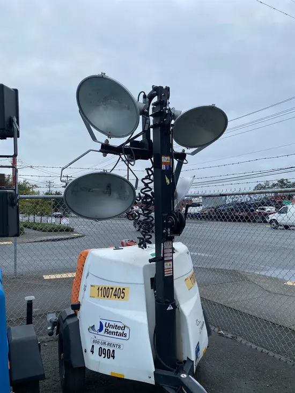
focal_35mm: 26
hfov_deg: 53.1
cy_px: 196
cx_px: 148
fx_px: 295
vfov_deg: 67.3
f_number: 1.8
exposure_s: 1/1124
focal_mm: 4.25
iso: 32
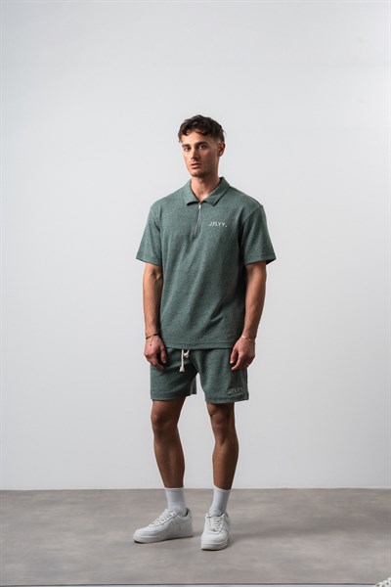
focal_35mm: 70
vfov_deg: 28.8
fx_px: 1140
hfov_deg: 19.5
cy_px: 294
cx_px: 196
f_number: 10
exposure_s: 1/125
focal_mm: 70
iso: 100
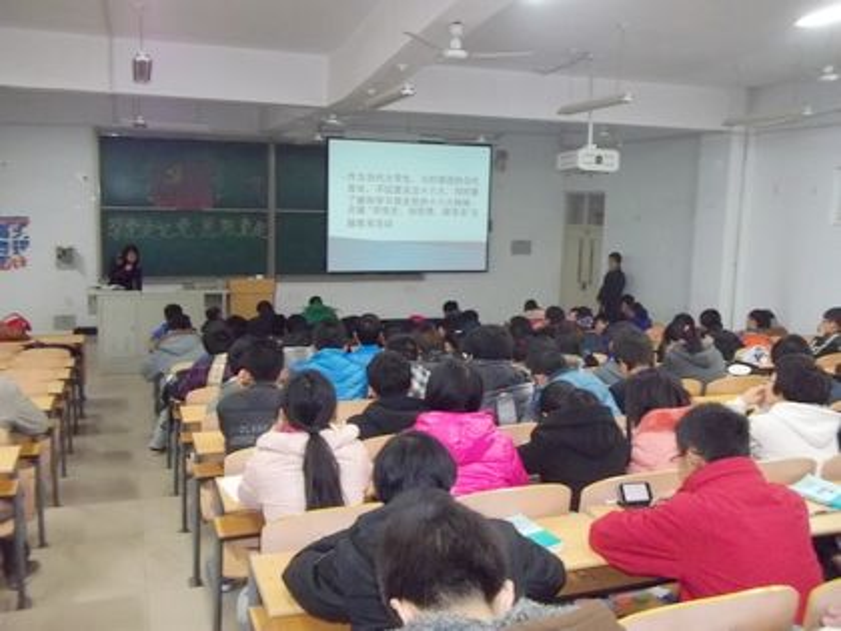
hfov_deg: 56.8
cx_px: 420
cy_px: 316
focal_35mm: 32
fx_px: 777
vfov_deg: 44.2
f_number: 2.9
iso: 400
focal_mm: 5.7
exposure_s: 1/30
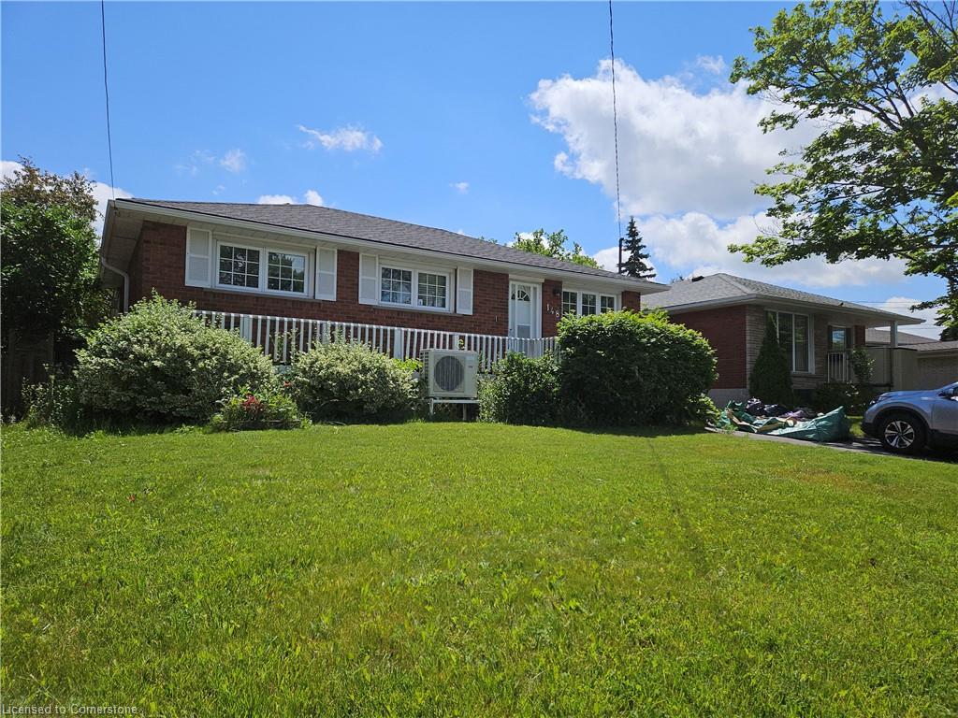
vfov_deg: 58.9
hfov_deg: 73.9
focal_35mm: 23
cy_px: 359
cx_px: 479
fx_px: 637
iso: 25
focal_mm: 5.4
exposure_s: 1/3117
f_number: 1.8
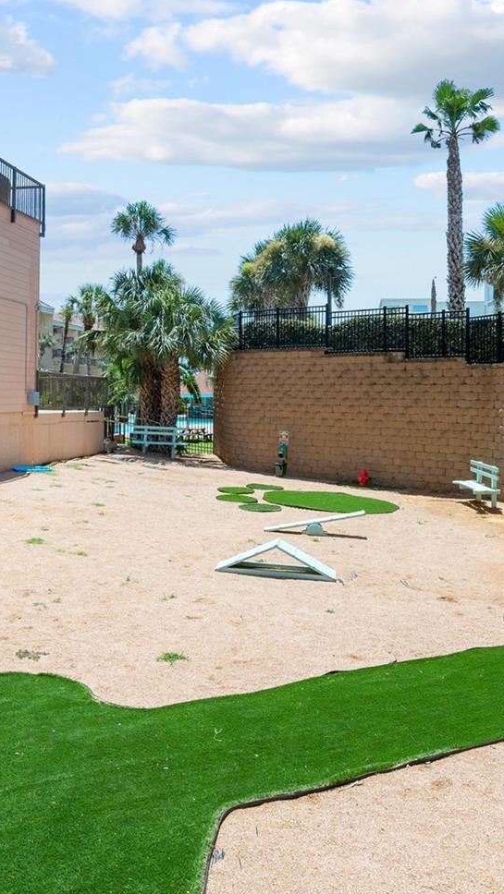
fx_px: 736
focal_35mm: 31
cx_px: 254
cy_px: 396
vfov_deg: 62.4
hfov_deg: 37.8
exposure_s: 1/1250
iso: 400
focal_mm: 14
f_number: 8
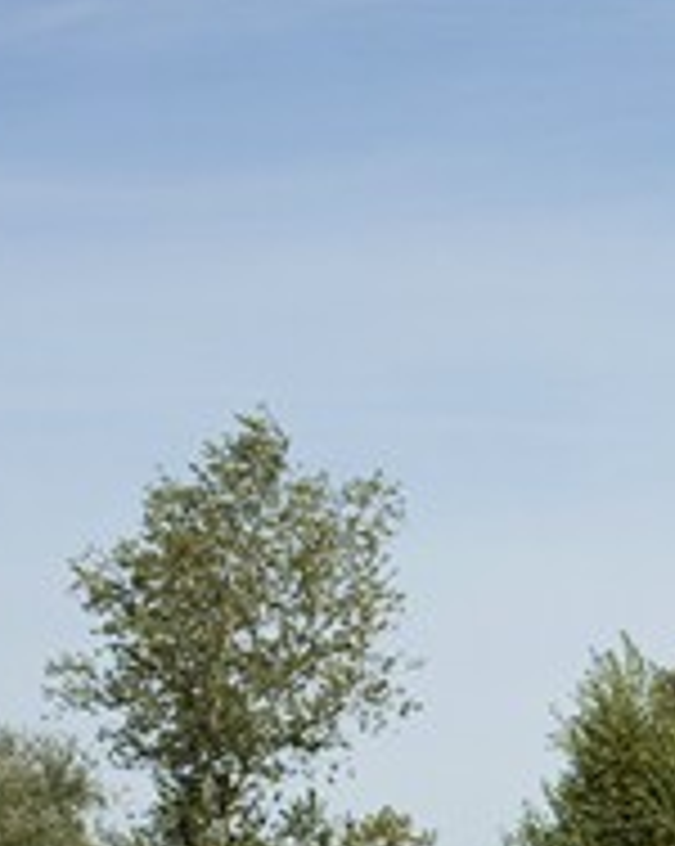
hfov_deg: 7.3
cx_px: 1516
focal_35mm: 200
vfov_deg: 9.5
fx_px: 5002
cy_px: 1174
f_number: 5
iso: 200
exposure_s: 1/1600
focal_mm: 50
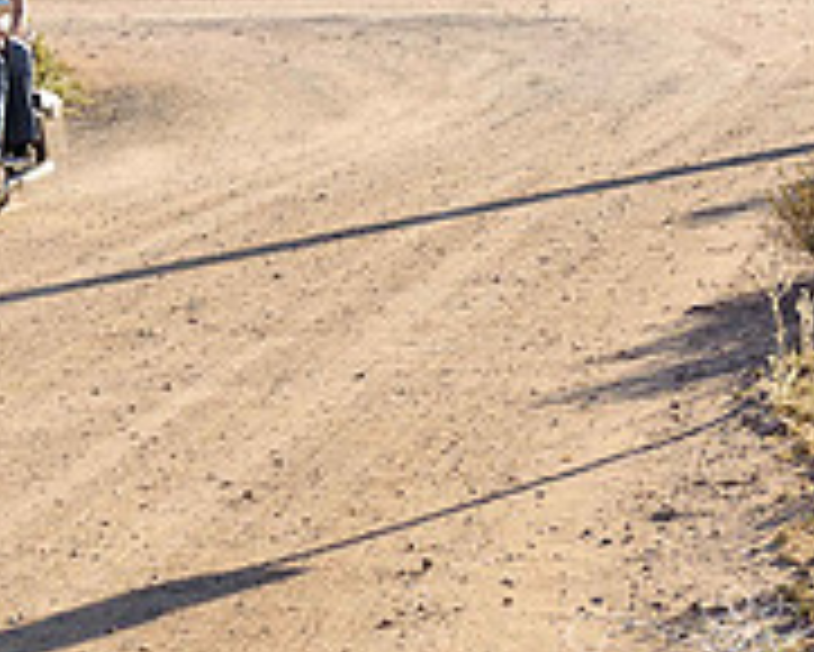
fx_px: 3977
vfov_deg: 9.3
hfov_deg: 11.4
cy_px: 99
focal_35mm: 165
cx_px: -270
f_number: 8
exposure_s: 1/250
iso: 200
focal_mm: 55
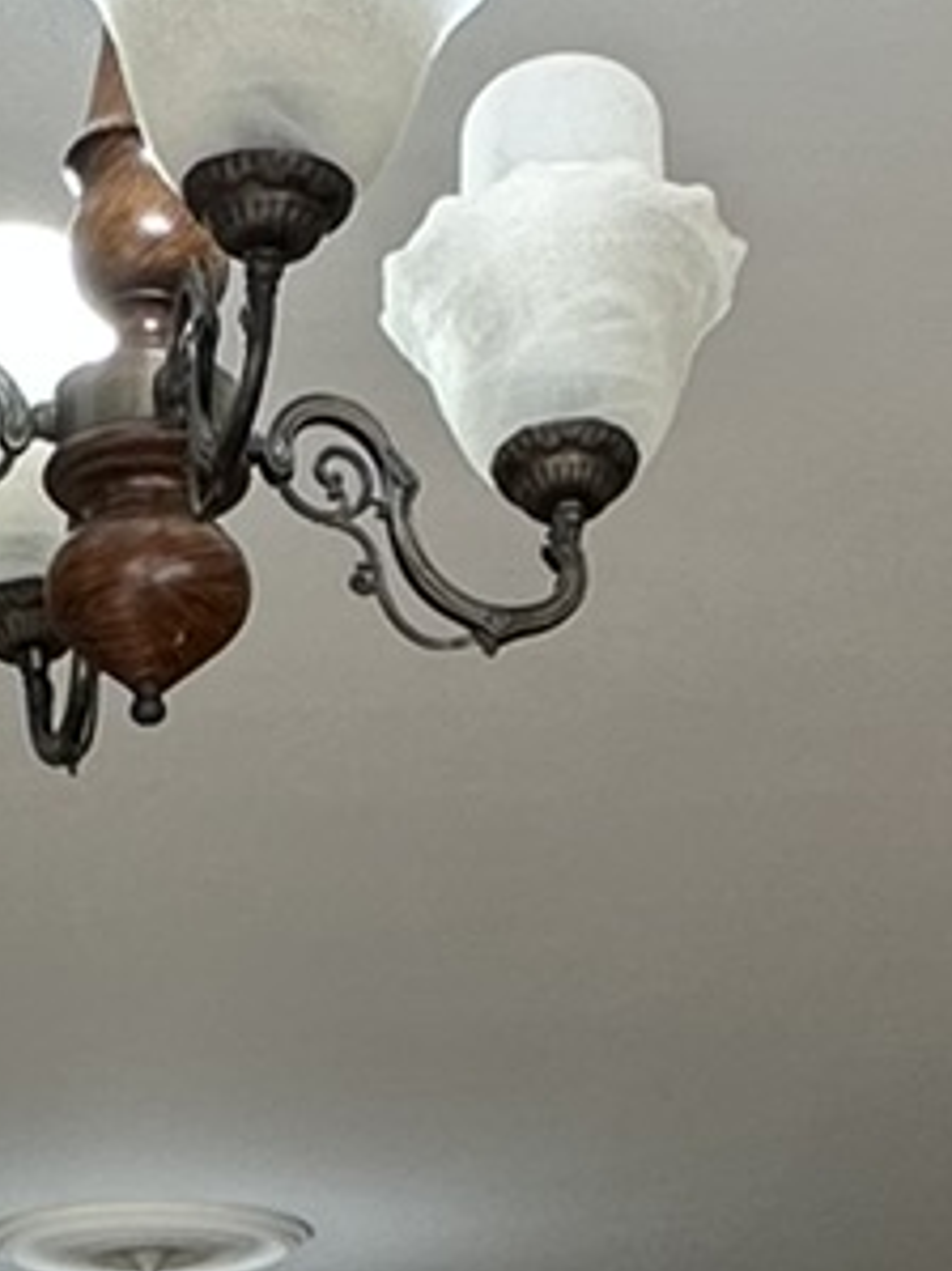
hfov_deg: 15.3
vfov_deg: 16.9
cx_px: 204
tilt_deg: -4.7
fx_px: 3523
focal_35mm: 96
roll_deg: -0.8
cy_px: 2291
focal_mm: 2.22
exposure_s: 1/100
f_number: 2.2
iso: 64
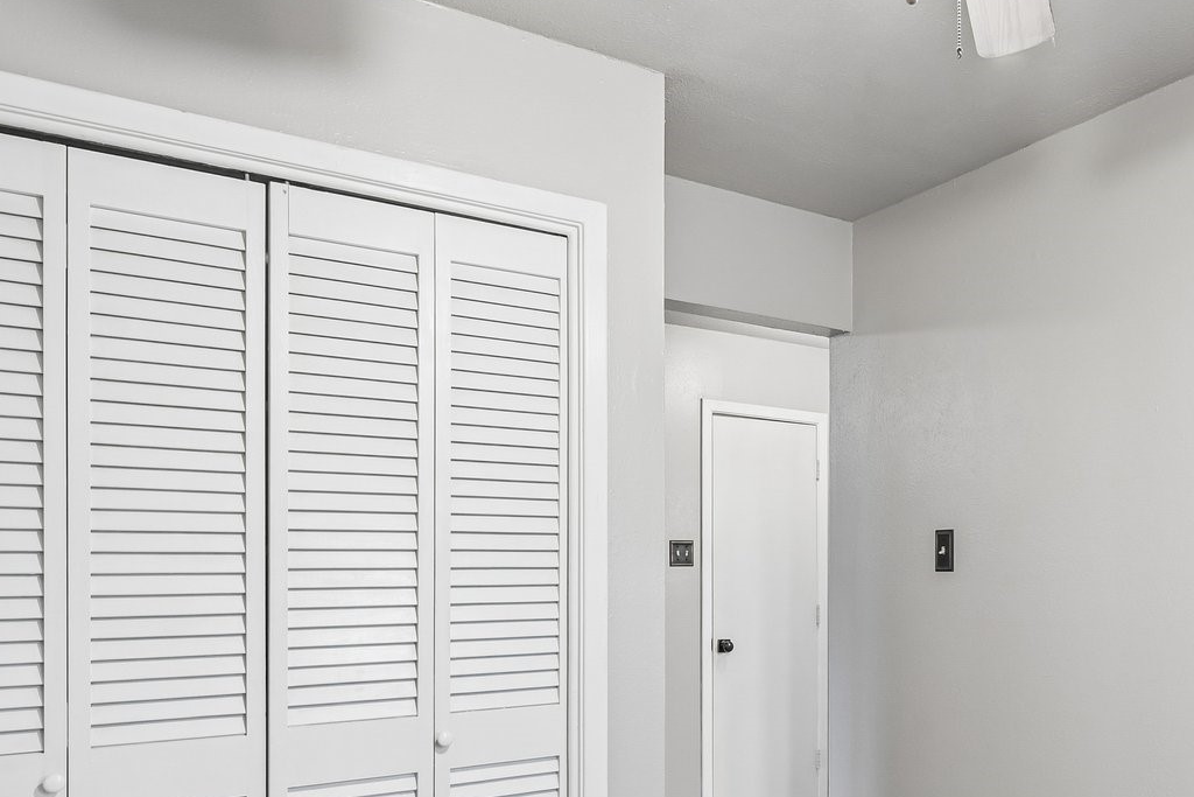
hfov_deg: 58.4
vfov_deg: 41.6
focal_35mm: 31
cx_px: 830
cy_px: 556
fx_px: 1028
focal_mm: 15.5
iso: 400
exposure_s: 1/5
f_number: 8
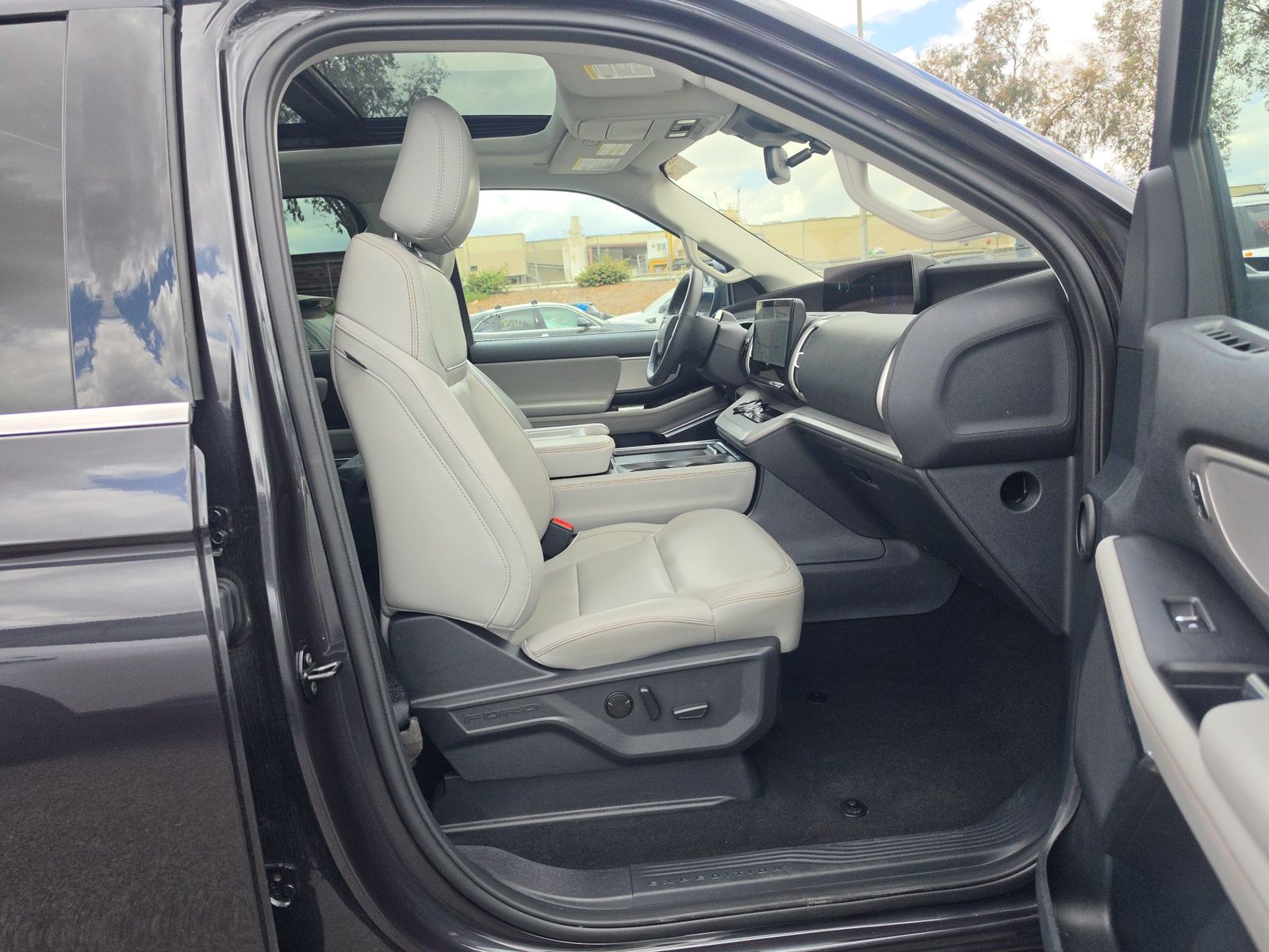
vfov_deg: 58.9
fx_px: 843
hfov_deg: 73.9
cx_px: 634
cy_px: 476
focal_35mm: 23
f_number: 1.4
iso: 63
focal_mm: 6.5
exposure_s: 1/2210
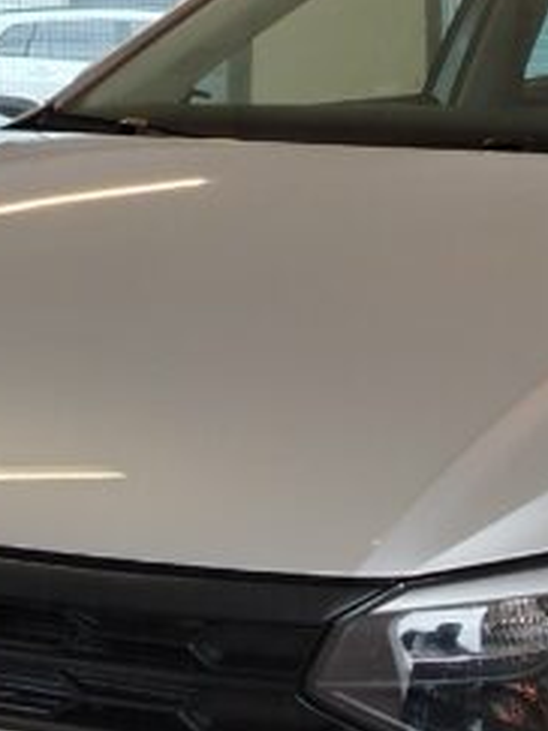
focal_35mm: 101
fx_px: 2134
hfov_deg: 14.4
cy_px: 400
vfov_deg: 19.5
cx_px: 536
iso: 328
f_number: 1.75
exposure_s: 1/50
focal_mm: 5.25
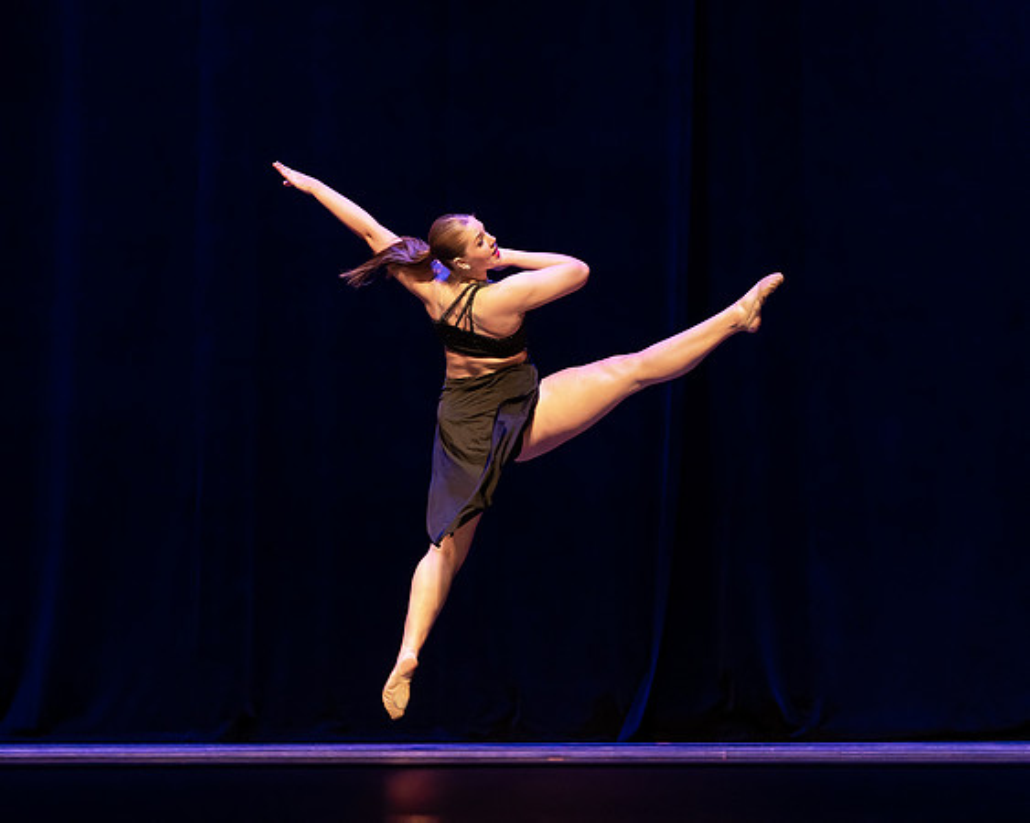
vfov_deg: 12.2
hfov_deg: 15.2
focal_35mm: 127
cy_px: 486
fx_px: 3860
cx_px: 390
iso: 3200
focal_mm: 93
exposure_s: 1/640
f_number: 2.8
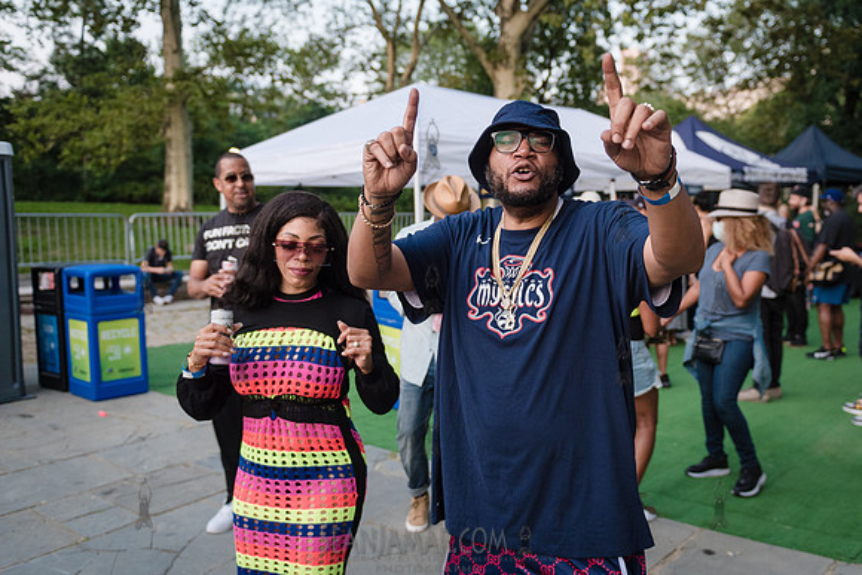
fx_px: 844
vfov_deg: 37.6
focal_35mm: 35
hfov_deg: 54.0
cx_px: 483
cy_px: 307
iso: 1000
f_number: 2.8
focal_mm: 27
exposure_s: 1/500
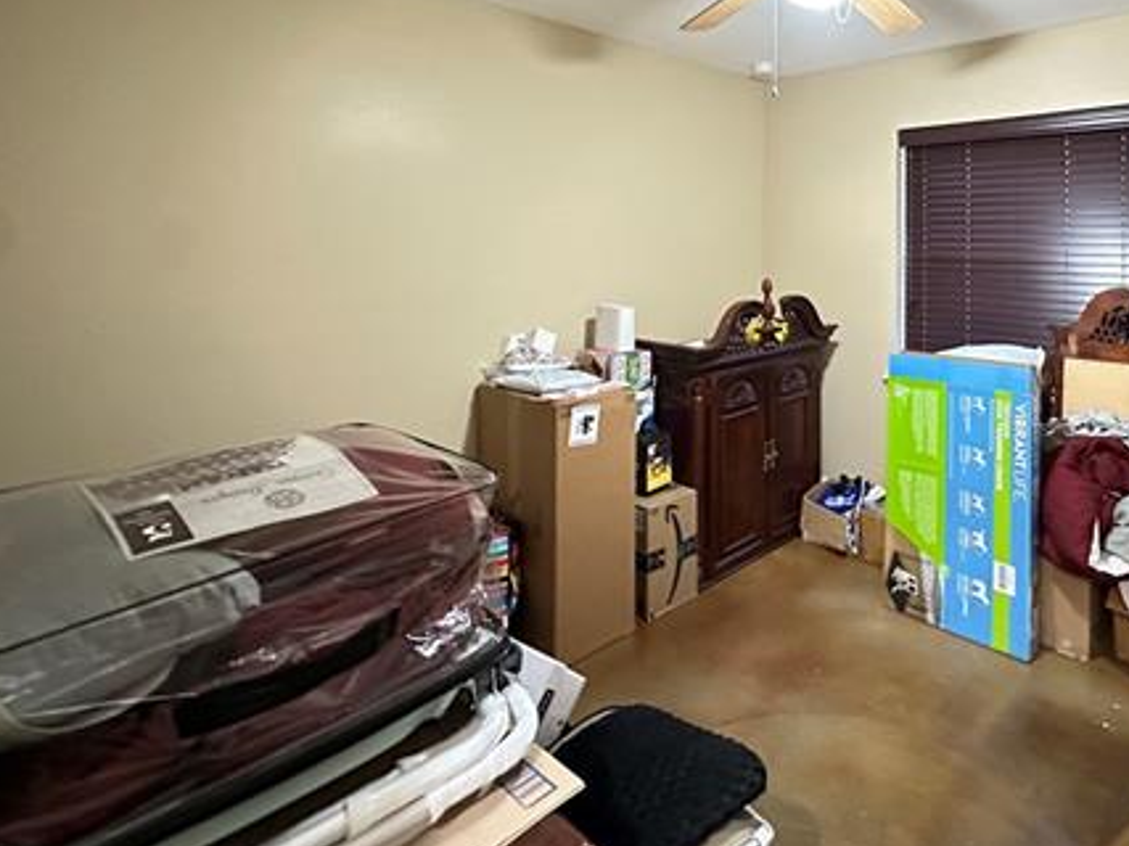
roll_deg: -1.1
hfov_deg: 75.7
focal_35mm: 21
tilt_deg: +0.8
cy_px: 227
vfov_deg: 60.5
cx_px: 783
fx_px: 685
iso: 1250
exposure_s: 1/30
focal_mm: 2.22
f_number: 2.2
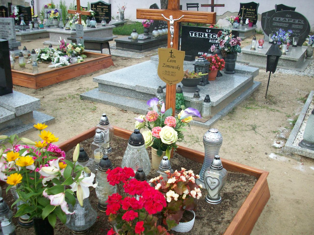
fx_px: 336
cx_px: 157
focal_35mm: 37
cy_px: 118
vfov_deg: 38.7
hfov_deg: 50.1
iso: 80
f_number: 5.6
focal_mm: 6.2
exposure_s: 1/197
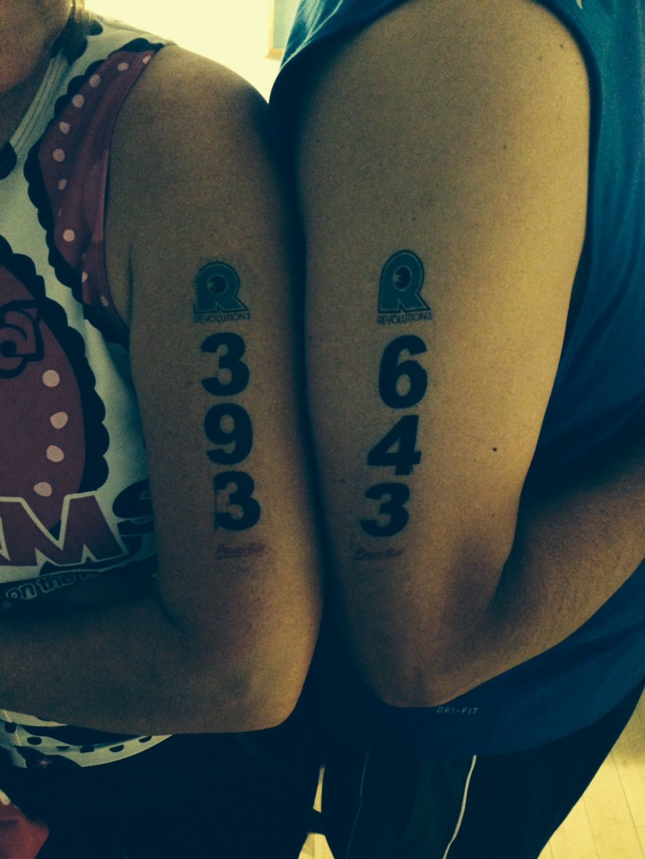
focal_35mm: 33
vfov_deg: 55.3
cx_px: 322
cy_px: 430
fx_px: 820
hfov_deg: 43.0
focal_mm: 4.12
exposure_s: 1/15
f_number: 2.4
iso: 800
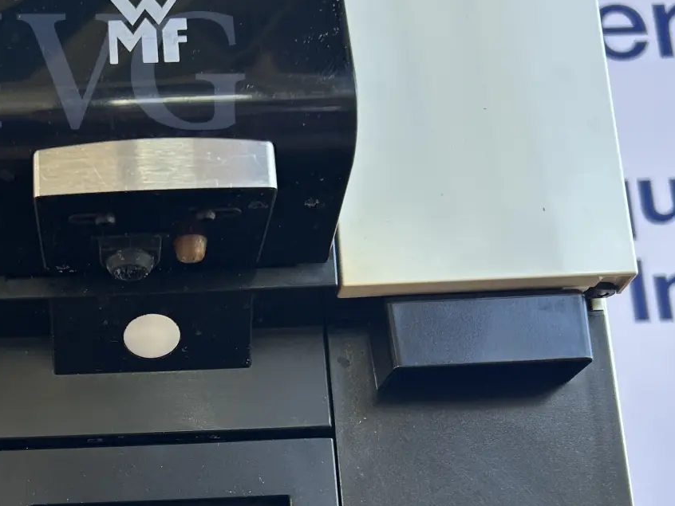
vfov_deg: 24.0
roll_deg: +2.5
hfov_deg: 31.8
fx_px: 1151
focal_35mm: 59
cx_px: 131
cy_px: 470
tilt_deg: +14.2
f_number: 1.5
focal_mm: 5.7
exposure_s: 1/121
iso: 40
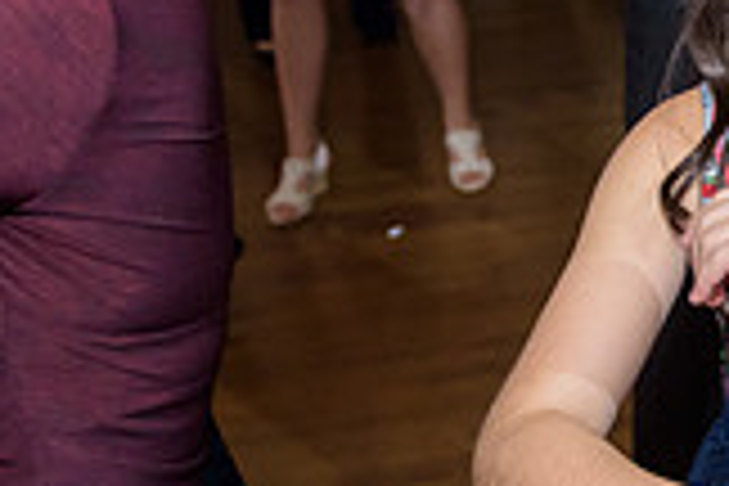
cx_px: 963
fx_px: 1741
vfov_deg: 15.9
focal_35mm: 86
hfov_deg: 21.3
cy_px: 200
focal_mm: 24
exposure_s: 1/125
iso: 1600
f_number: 3.2
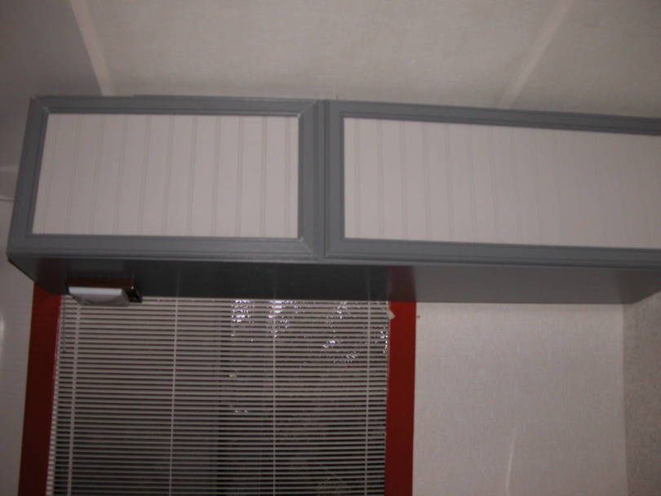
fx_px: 669
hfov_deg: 52.6
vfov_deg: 40.7
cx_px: 330
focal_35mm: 35
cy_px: 248
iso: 200
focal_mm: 8.9
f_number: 2.8
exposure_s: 1/60
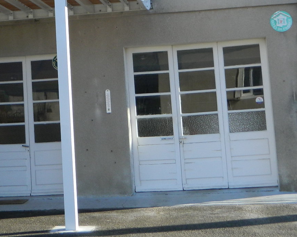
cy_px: 27
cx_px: 46
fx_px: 835
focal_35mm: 95
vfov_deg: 16.0
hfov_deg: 19.9
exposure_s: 1/500
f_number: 3.5
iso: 110
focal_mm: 7.3
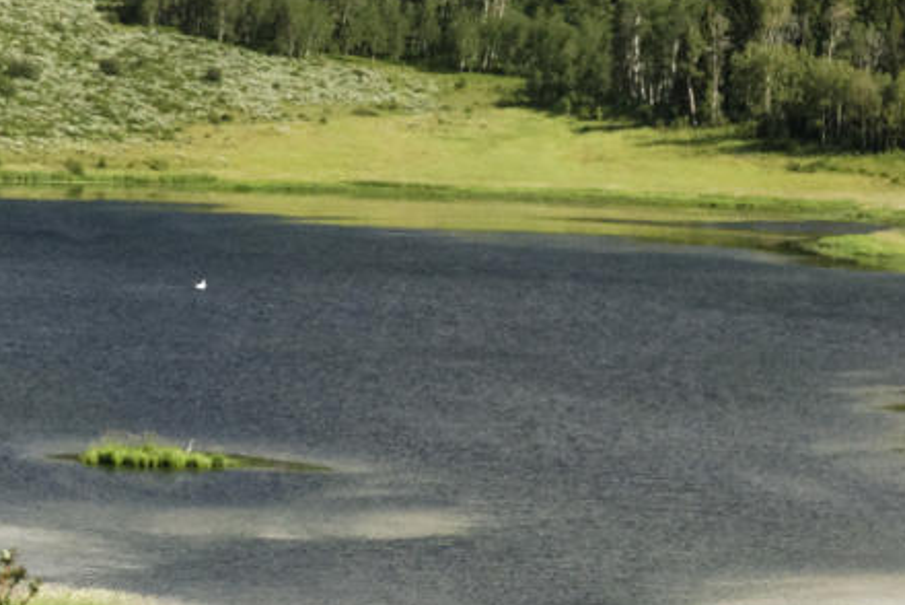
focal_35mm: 218
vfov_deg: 6.3
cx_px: 1187
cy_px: -123
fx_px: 5484
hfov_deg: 9.3
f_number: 5.6
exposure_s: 1/2500
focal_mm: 32
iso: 800
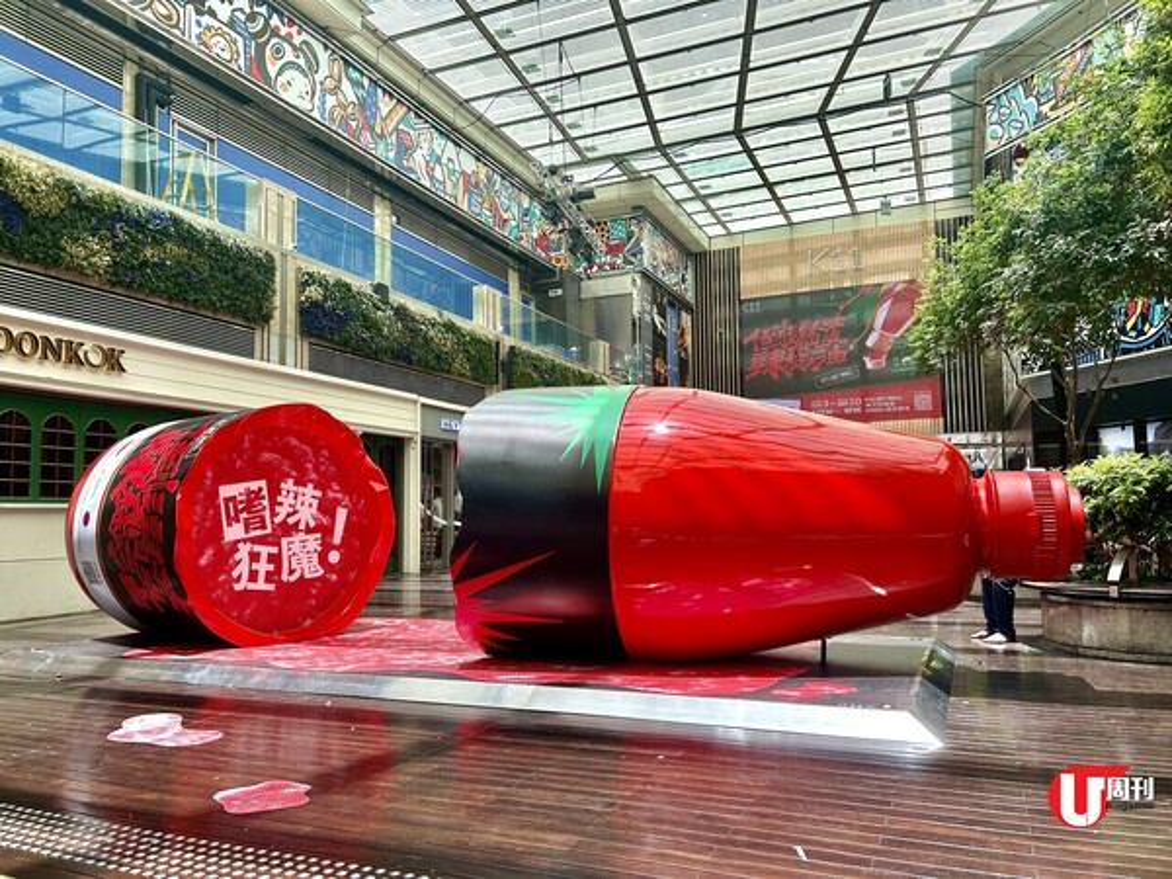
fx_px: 880
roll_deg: +1.3
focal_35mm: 26
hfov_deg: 67.3
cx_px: 586
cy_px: 440
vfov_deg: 53.1
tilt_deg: +5.5
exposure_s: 1/880
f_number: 1.5
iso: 50
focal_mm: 5.7
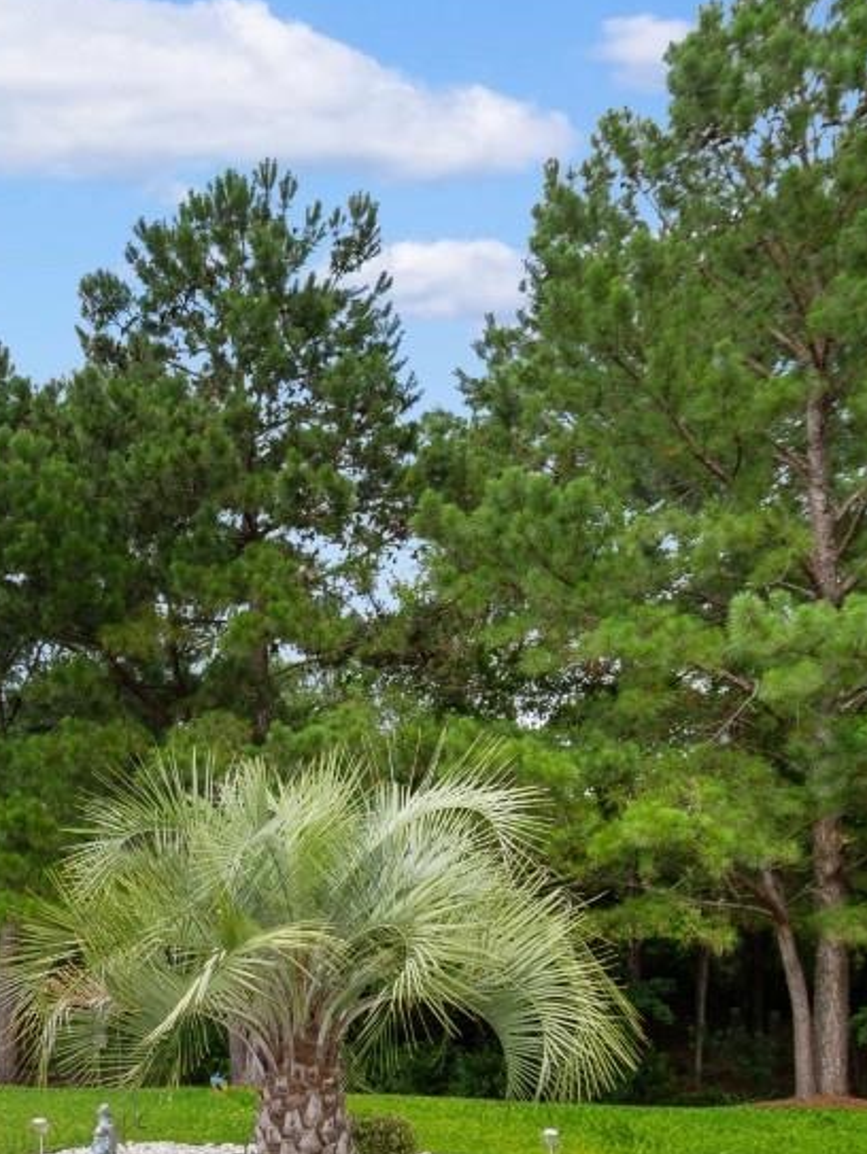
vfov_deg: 41.2
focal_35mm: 43
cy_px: 982
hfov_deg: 29.0
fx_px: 1434
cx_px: -176
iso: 100
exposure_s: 1/125
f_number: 5.6
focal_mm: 10
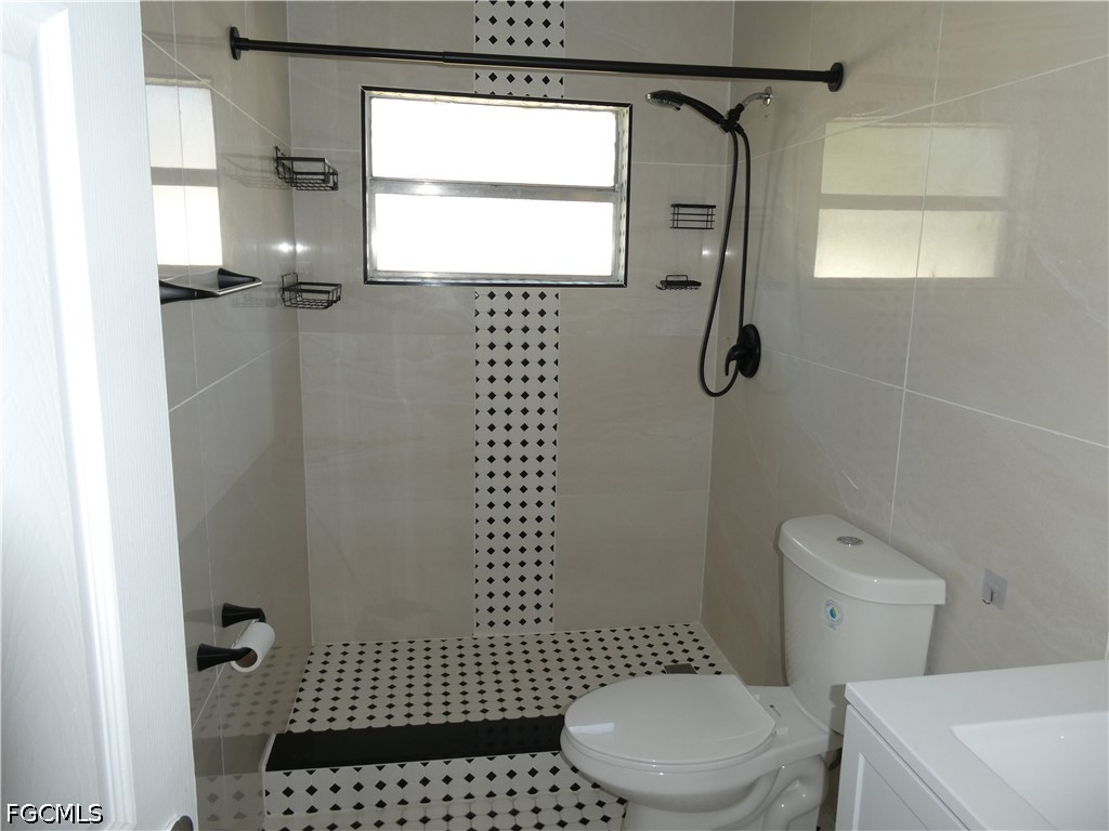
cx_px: 554
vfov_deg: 56.8
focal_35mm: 24
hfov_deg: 71.6
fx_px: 769
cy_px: 416
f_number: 3.3
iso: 80
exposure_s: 1/60
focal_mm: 4.3
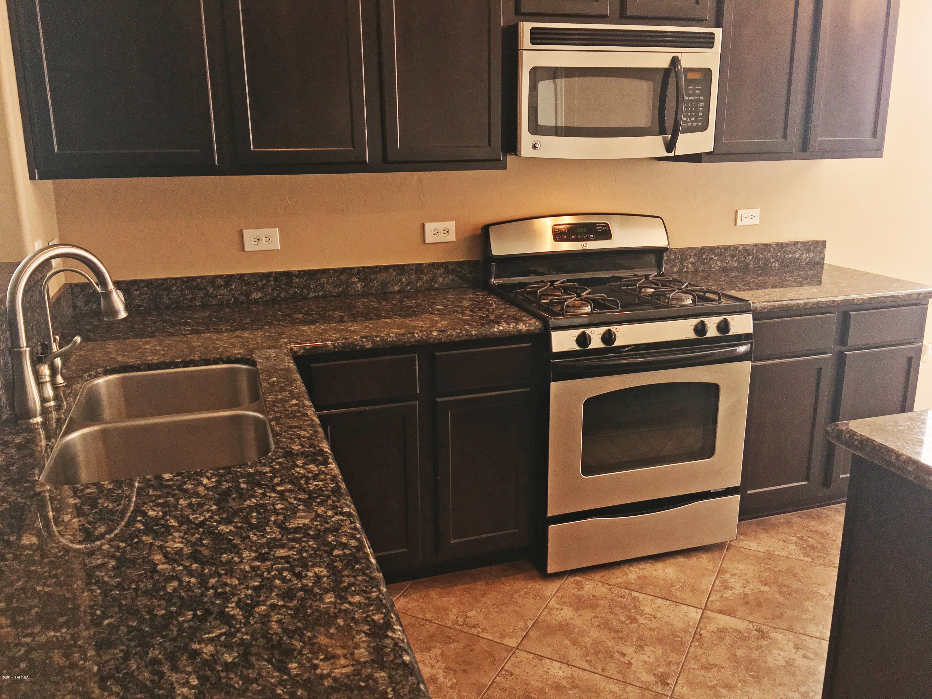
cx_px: 466
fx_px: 781
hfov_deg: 61.7
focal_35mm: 29
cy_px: 350
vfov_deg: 48.2
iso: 25
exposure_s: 1/30
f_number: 2.2
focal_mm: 4.15
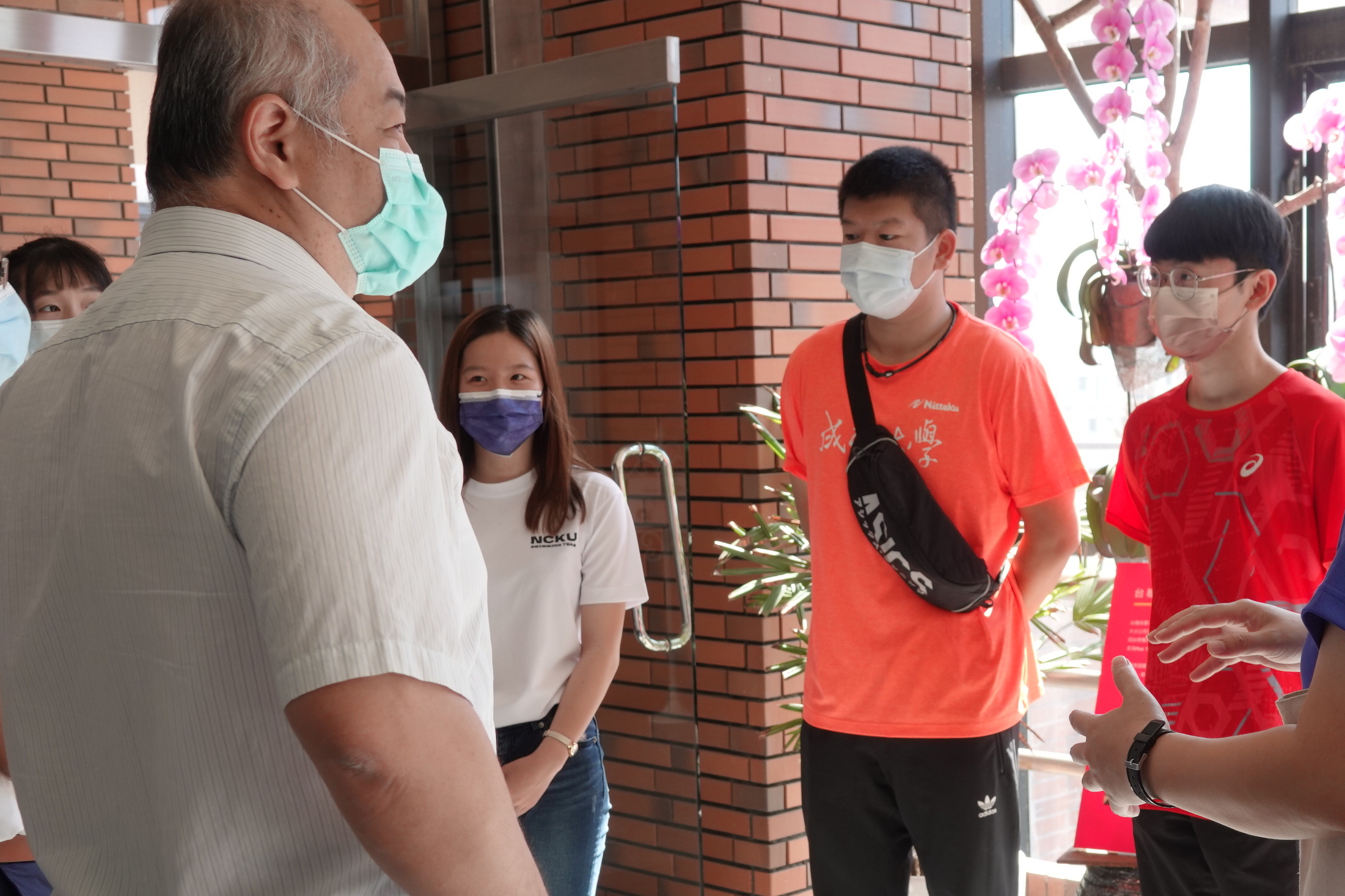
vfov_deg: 25.3
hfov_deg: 37.1
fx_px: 1980
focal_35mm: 53
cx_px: 908
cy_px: 628
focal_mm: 11.03
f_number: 2.8
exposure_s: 1/100
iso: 100
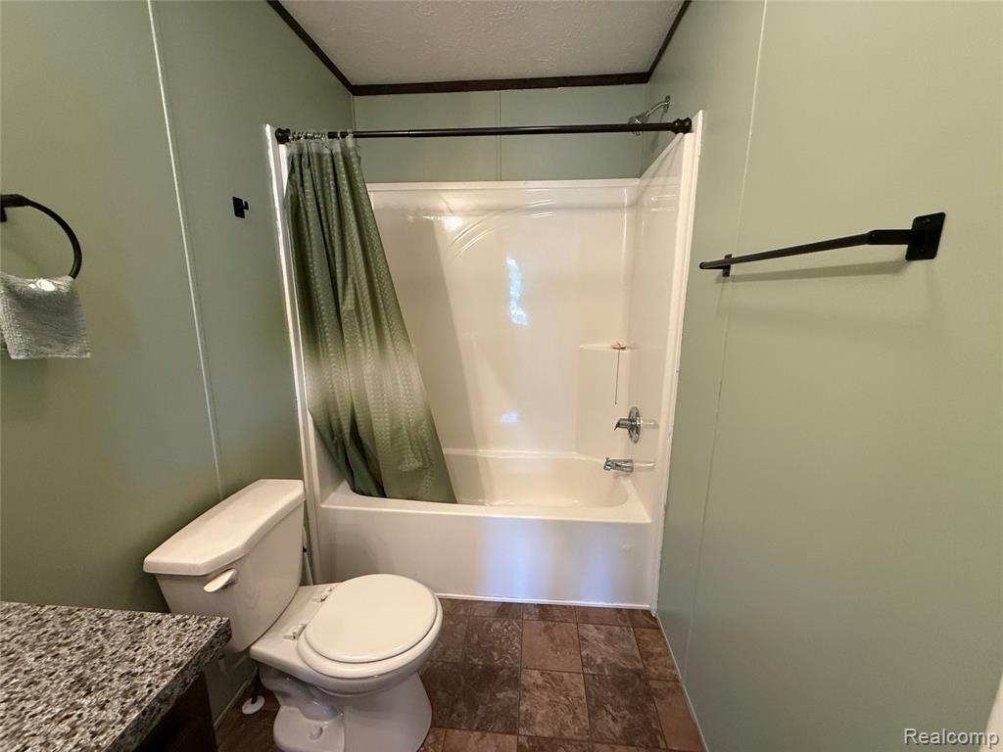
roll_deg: -1.5
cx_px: 502
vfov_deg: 85.7
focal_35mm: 14
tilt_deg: -12.0
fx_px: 406
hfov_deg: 102.1
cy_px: 376
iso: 500
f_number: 2.2
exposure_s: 1/60
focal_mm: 2.22
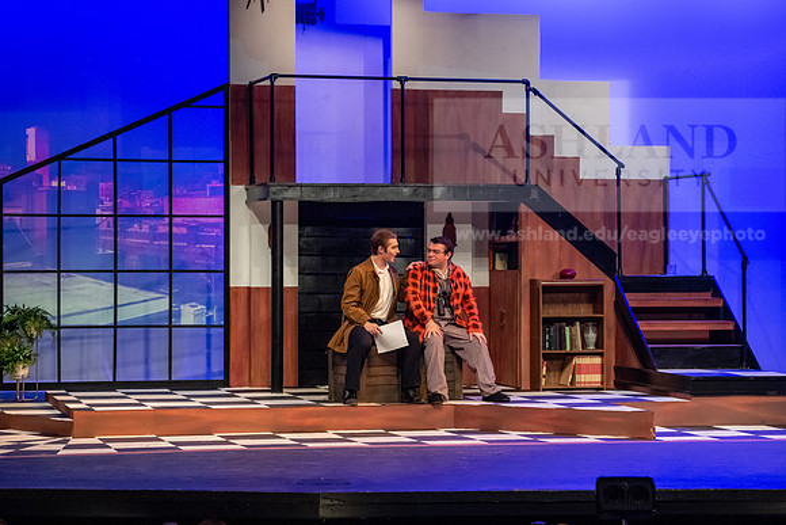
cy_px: 262
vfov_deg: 14.0
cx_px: 393
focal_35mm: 98
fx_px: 2140
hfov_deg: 20.8
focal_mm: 98
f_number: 3.2
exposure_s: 1/200
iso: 4000
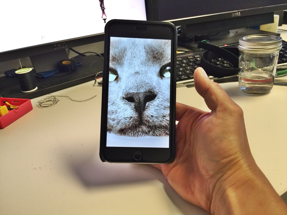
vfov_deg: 48.2
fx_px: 240
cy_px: 108
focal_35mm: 29
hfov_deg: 61.7
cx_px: 144
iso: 50
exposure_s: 1/15
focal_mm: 4.15
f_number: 2.2
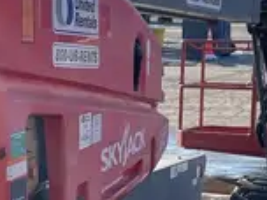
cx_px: 19
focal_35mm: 125
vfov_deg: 11.8
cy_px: 159
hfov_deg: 15.6
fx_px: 964
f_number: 1.6
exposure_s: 1/4132
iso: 32
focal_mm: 4.2
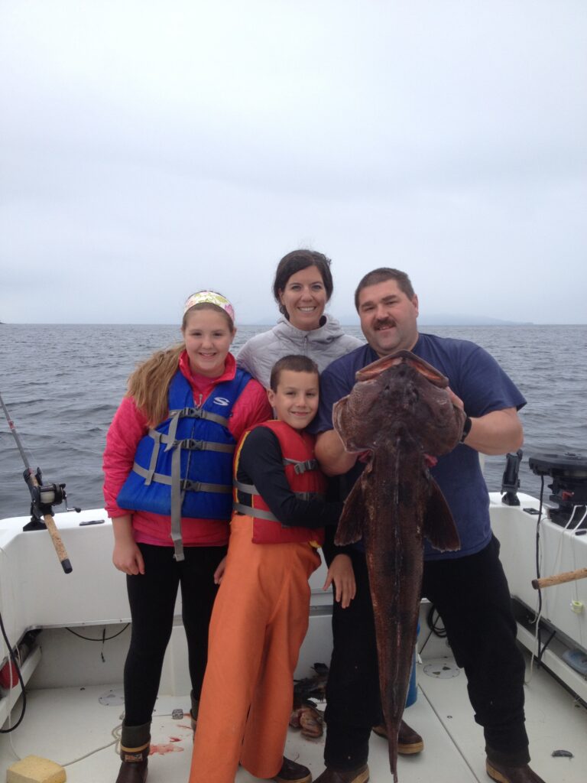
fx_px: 791
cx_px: 294
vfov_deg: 52.6
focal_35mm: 35
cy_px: 392
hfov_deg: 40.7
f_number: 2.4
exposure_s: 1/464
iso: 50
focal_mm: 4.28
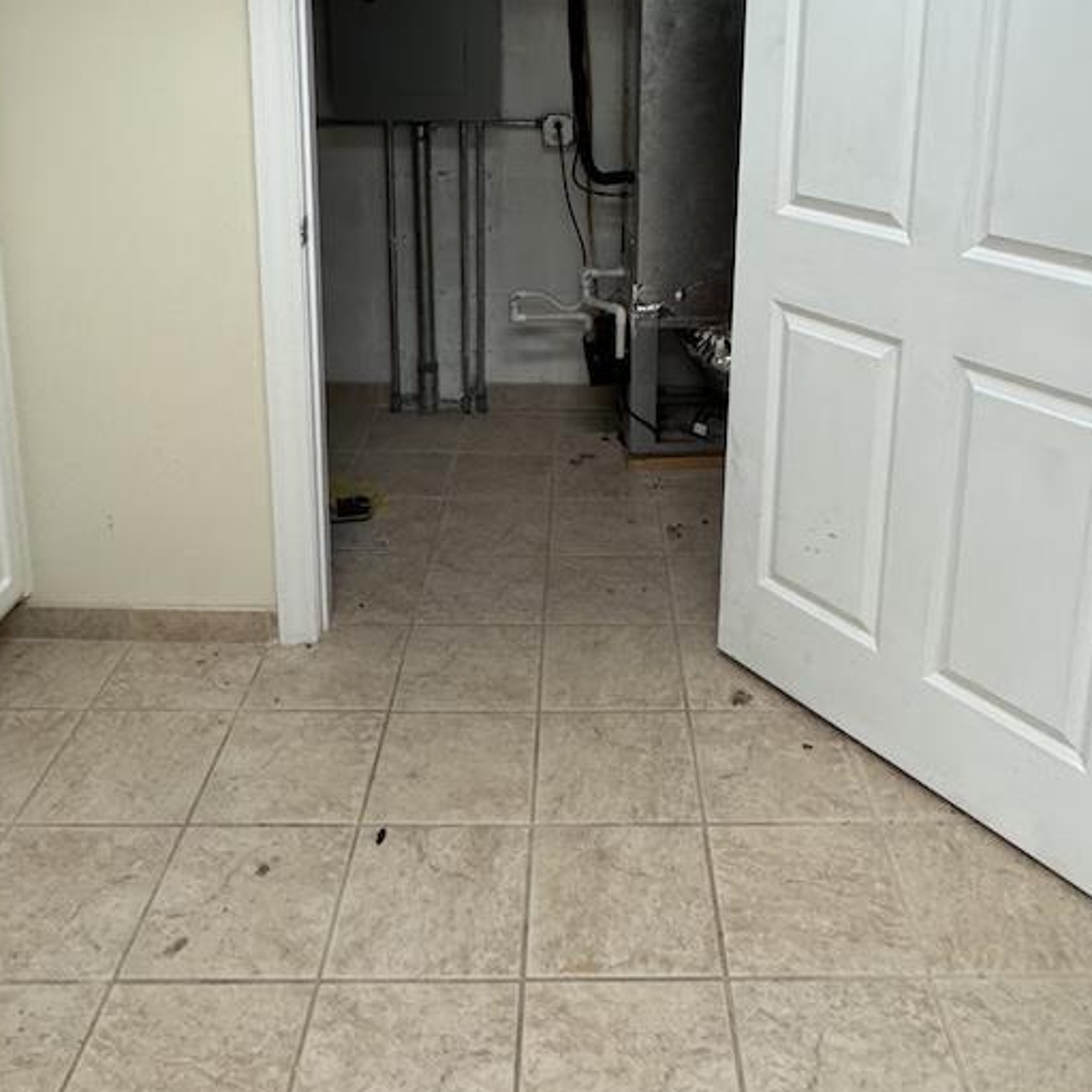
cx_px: 594
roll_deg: -0.5
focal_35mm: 31
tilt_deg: -10.8
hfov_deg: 52.5
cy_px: 199
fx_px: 1106
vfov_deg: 49.1
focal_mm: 2.22
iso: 320
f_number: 2.2
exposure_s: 1/120
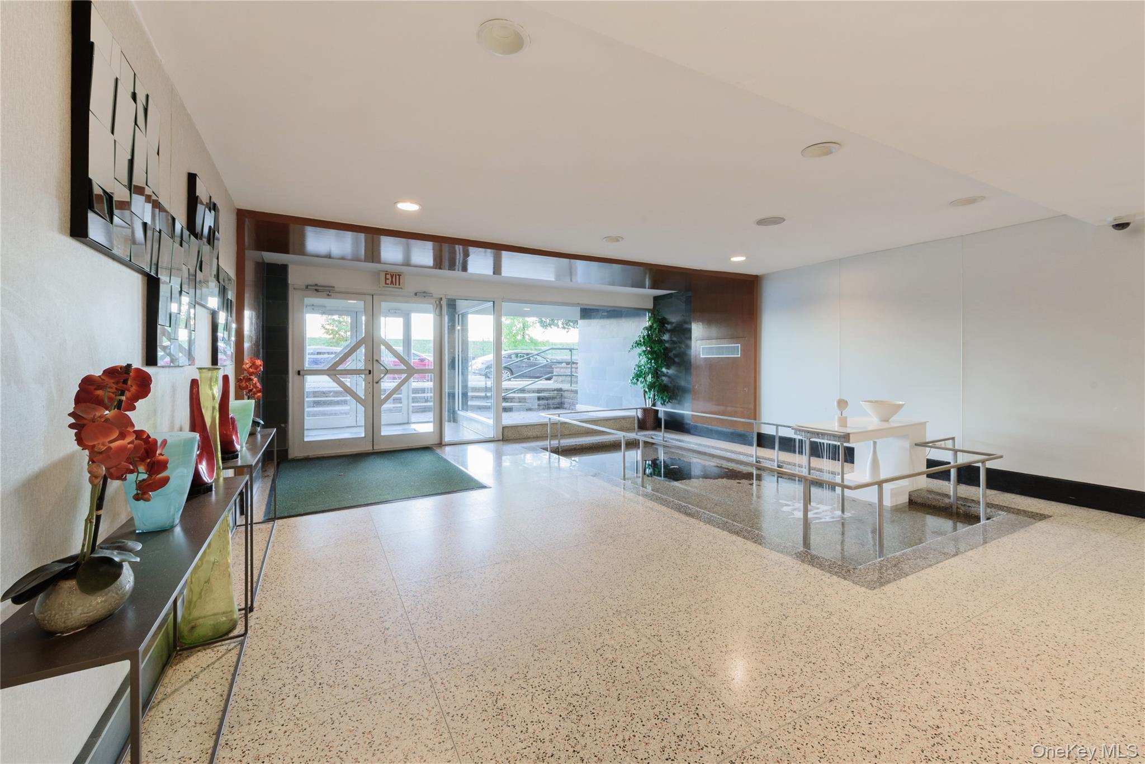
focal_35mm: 14
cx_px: 572
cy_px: 382
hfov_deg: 104.2
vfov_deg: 81.2
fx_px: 445
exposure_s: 1/1.25
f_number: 11
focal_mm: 14
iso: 200
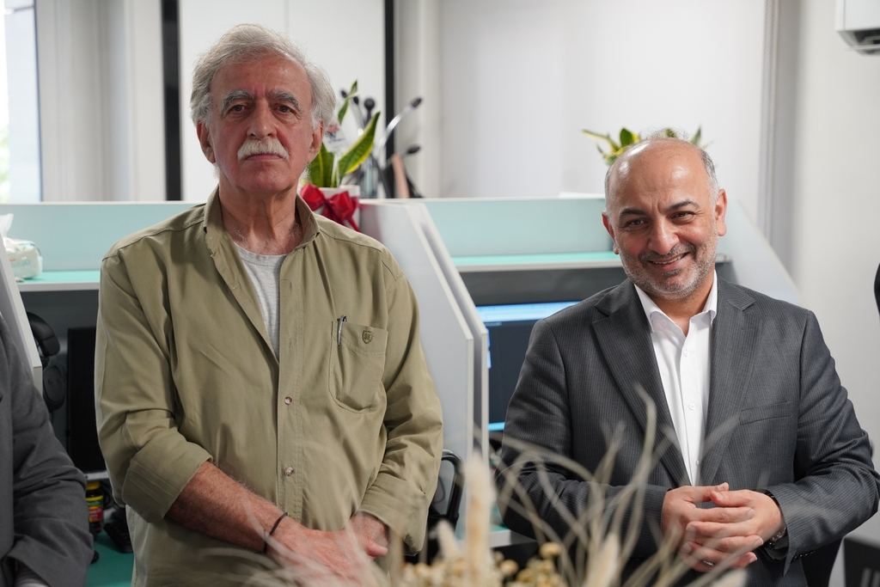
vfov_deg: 19.5
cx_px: 440
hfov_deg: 28.8
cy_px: 294
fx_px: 1711
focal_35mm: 70
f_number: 4
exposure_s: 1/160
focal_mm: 70
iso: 1600
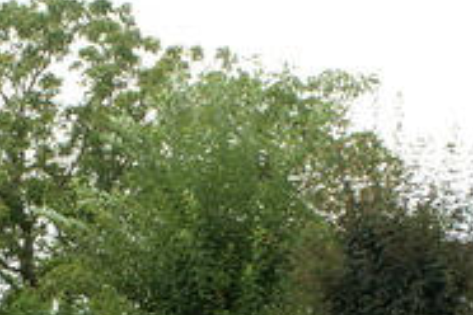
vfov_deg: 13.8
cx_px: 155
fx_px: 1261
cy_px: 381
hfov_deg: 21.2
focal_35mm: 96
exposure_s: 1/200
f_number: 5.6
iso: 100
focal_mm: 22
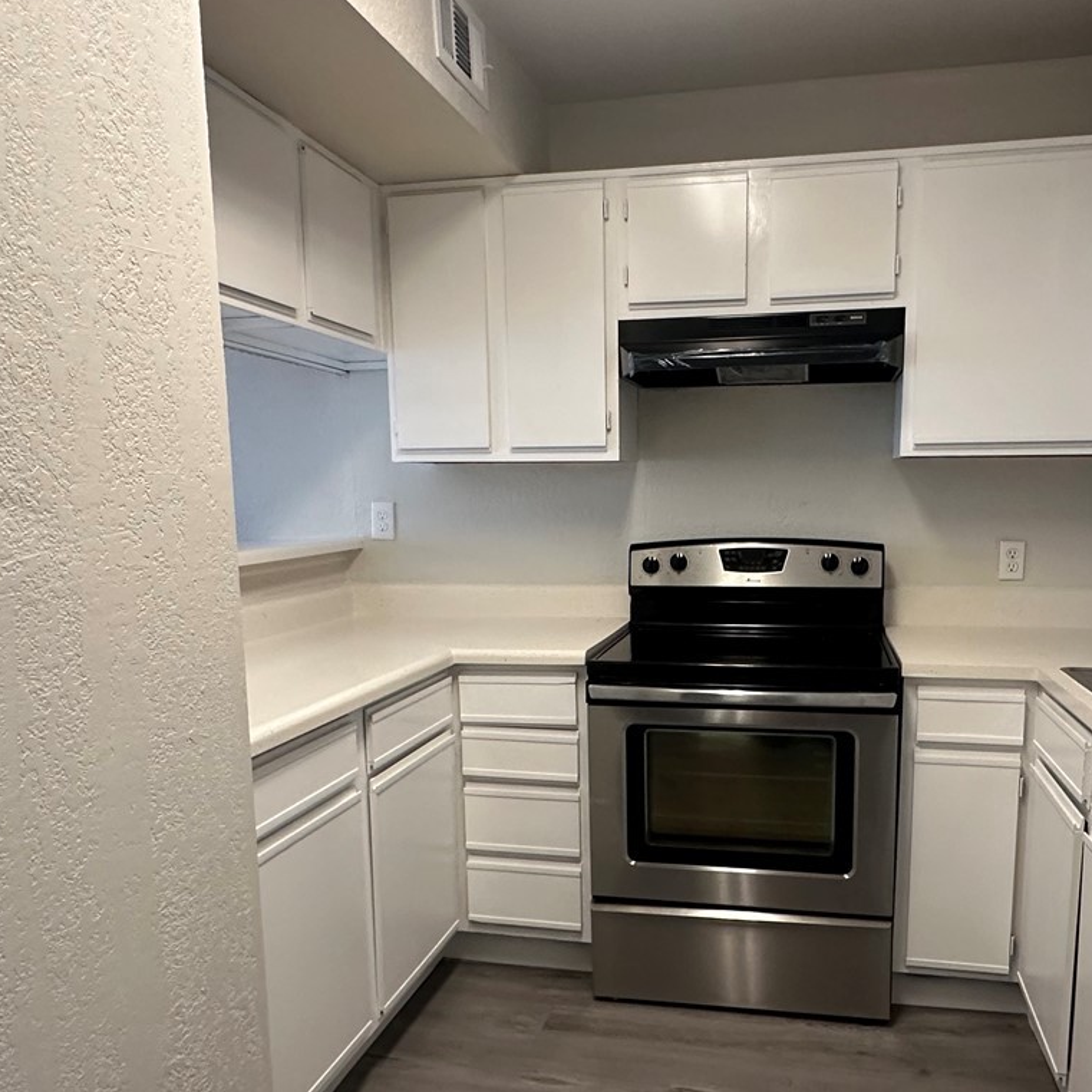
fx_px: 928
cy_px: 621
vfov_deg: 60.7
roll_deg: +0.7
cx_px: 639
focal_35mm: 26
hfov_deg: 60.6
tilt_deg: -6.6
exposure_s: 1/120
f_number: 2.2
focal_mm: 2.22
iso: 250
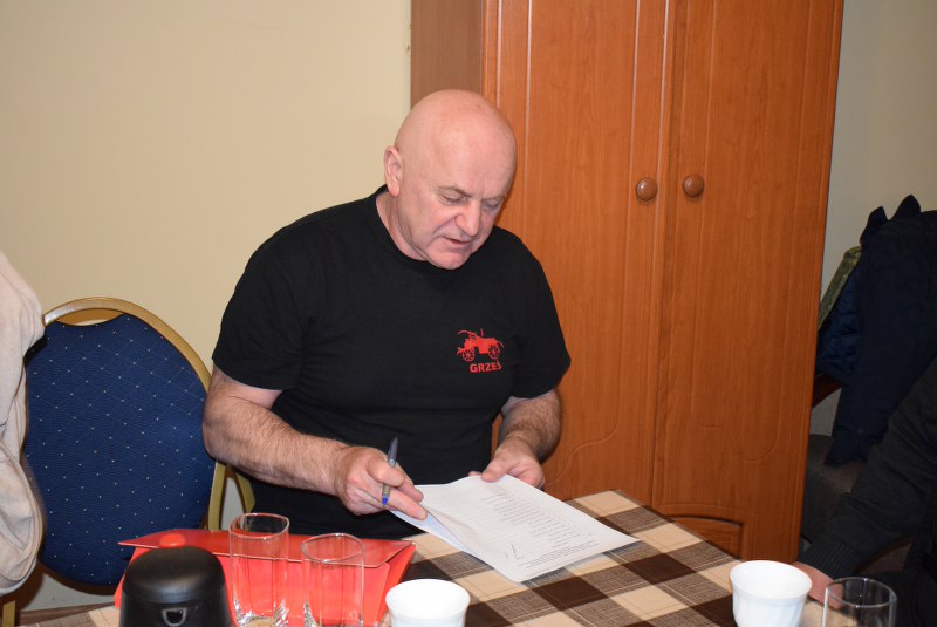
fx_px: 1329
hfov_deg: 38.8
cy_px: 314
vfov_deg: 26.5
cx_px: 468
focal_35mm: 51
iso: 3200
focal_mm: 34
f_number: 4.5
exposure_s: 1/60
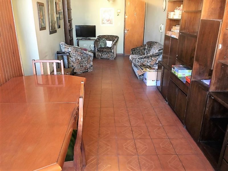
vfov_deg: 48.2
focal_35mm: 29
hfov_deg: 61.7
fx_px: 191
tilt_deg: -22.0
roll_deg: +0.3
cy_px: 86
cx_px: 114
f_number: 2.2
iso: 200
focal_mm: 4.15
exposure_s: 1/20
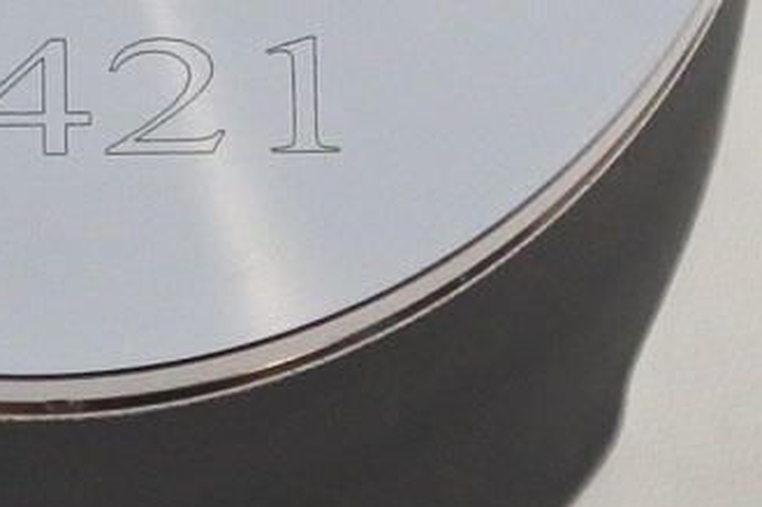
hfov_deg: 8.7
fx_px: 4971
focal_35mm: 235
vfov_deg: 5.8
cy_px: -214
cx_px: 41
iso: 560
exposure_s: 1/125
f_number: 4.5
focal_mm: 17.6
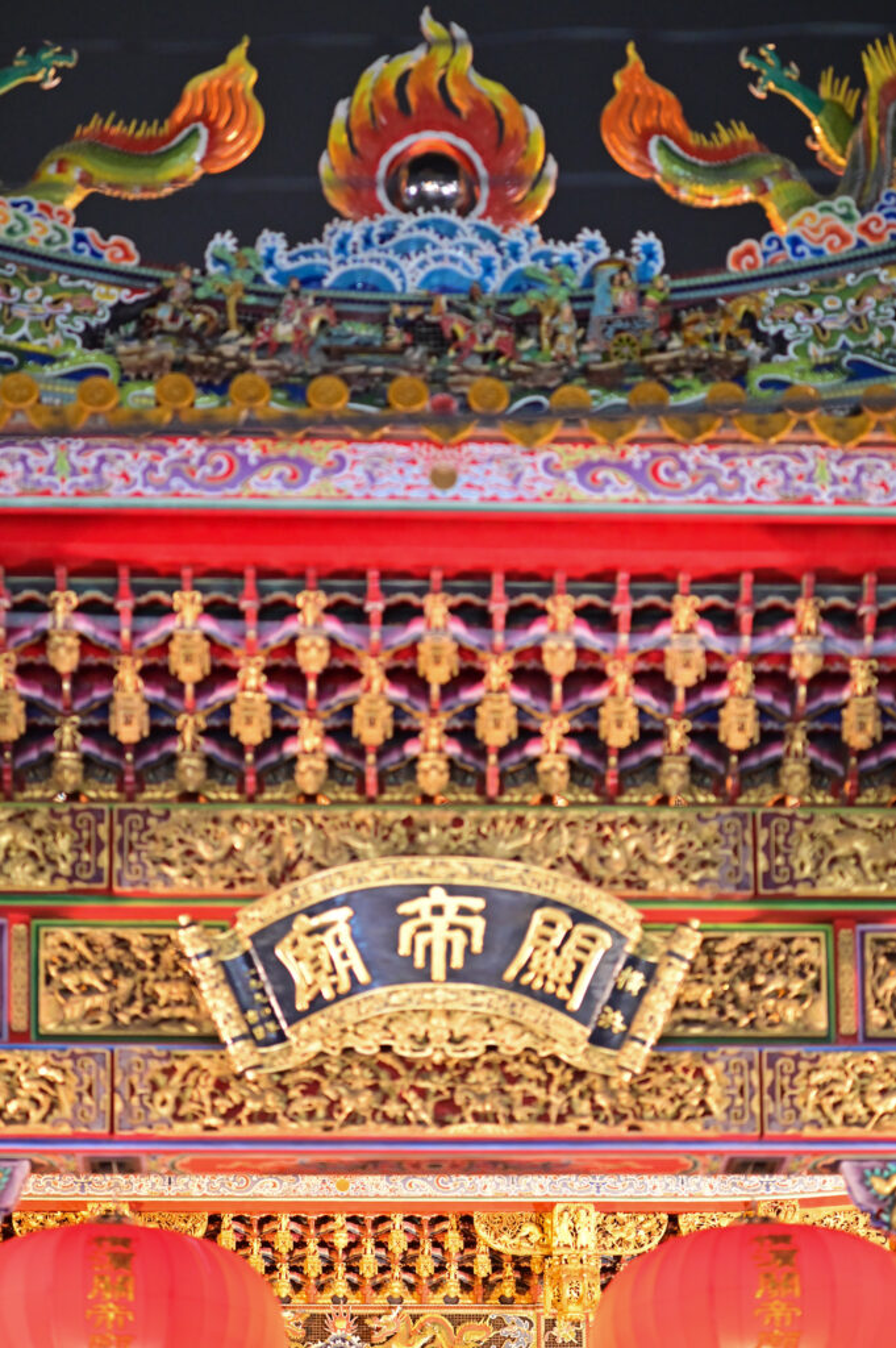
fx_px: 3926
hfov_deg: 13.0
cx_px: 448
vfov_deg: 19.5
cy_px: 674
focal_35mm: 105
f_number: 2.5
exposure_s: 1/80
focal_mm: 105
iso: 4000
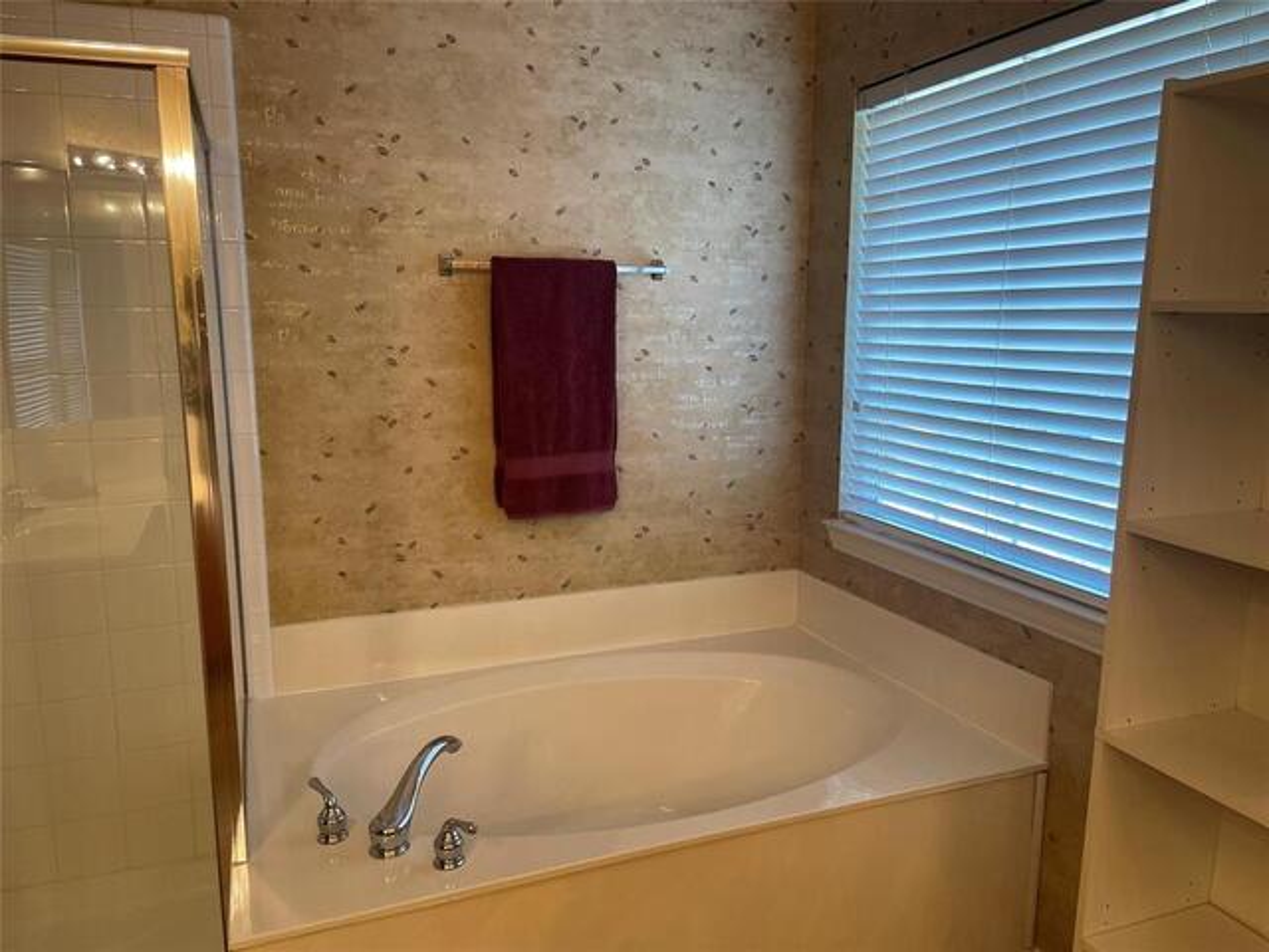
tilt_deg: -10.1
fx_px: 953
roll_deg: +0.2
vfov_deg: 53.1
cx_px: 634
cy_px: 476
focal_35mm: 26
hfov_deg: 67.3
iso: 125
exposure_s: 1/120
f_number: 1.6
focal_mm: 4.2
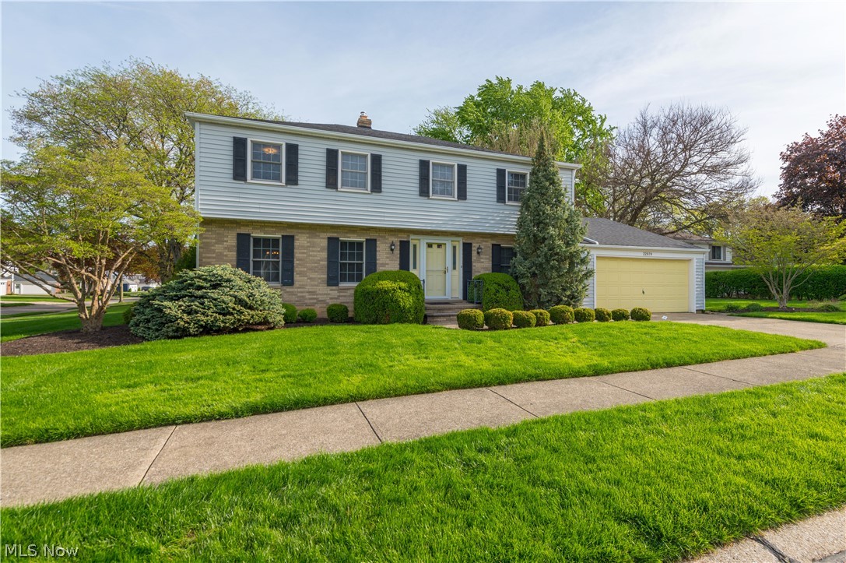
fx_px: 423
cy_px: 282
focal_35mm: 18
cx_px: 423
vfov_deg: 67.3
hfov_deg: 90.0
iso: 100
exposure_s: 1/400
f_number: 9
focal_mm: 18
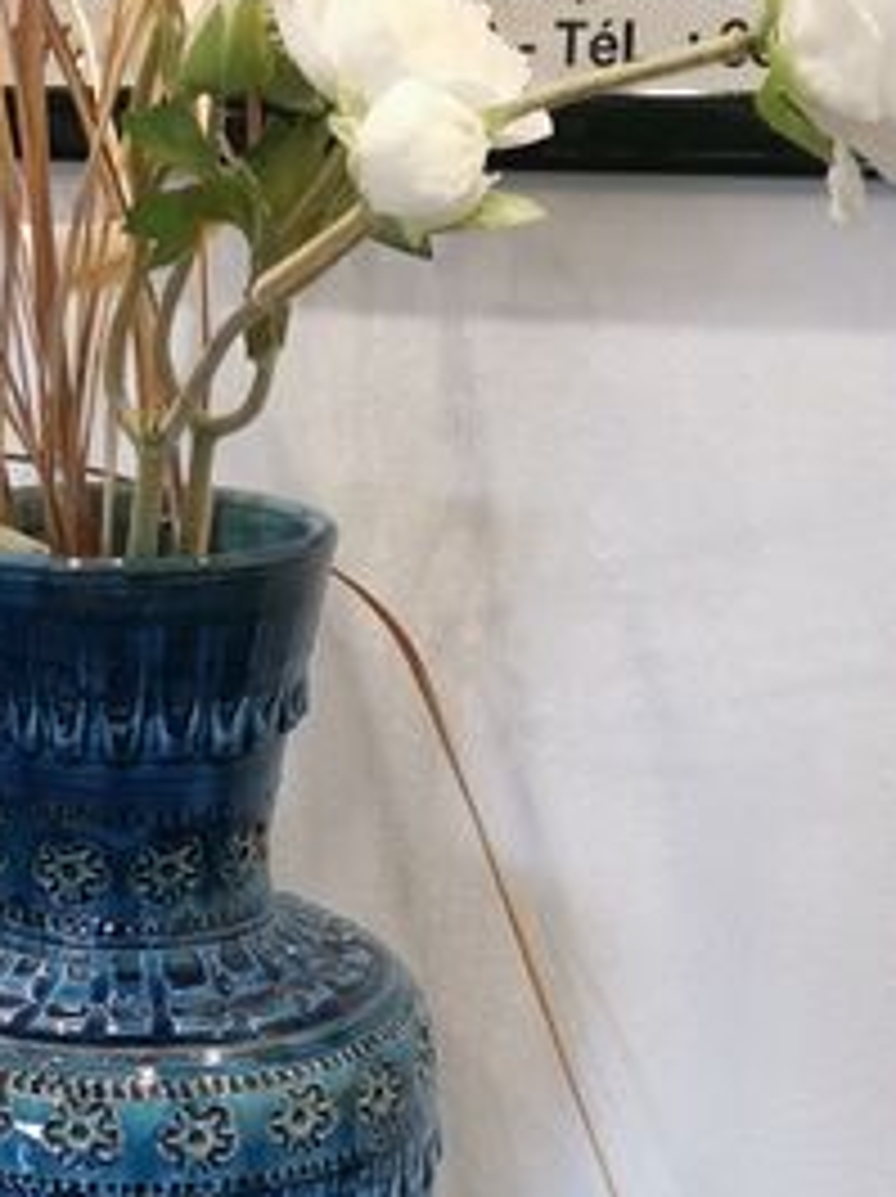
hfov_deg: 18.3
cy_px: 554
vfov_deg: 25.0
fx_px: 2696
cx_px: -23
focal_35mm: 78
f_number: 1.8
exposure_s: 1/50
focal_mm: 5.58
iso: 250
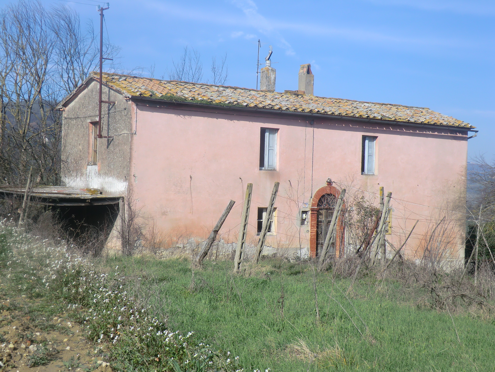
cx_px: 248
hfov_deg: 34.9
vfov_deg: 26.6
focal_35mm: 55
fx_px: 786
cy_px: 186
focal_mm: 9.8
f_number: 4.2
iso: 64
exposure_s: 1/500
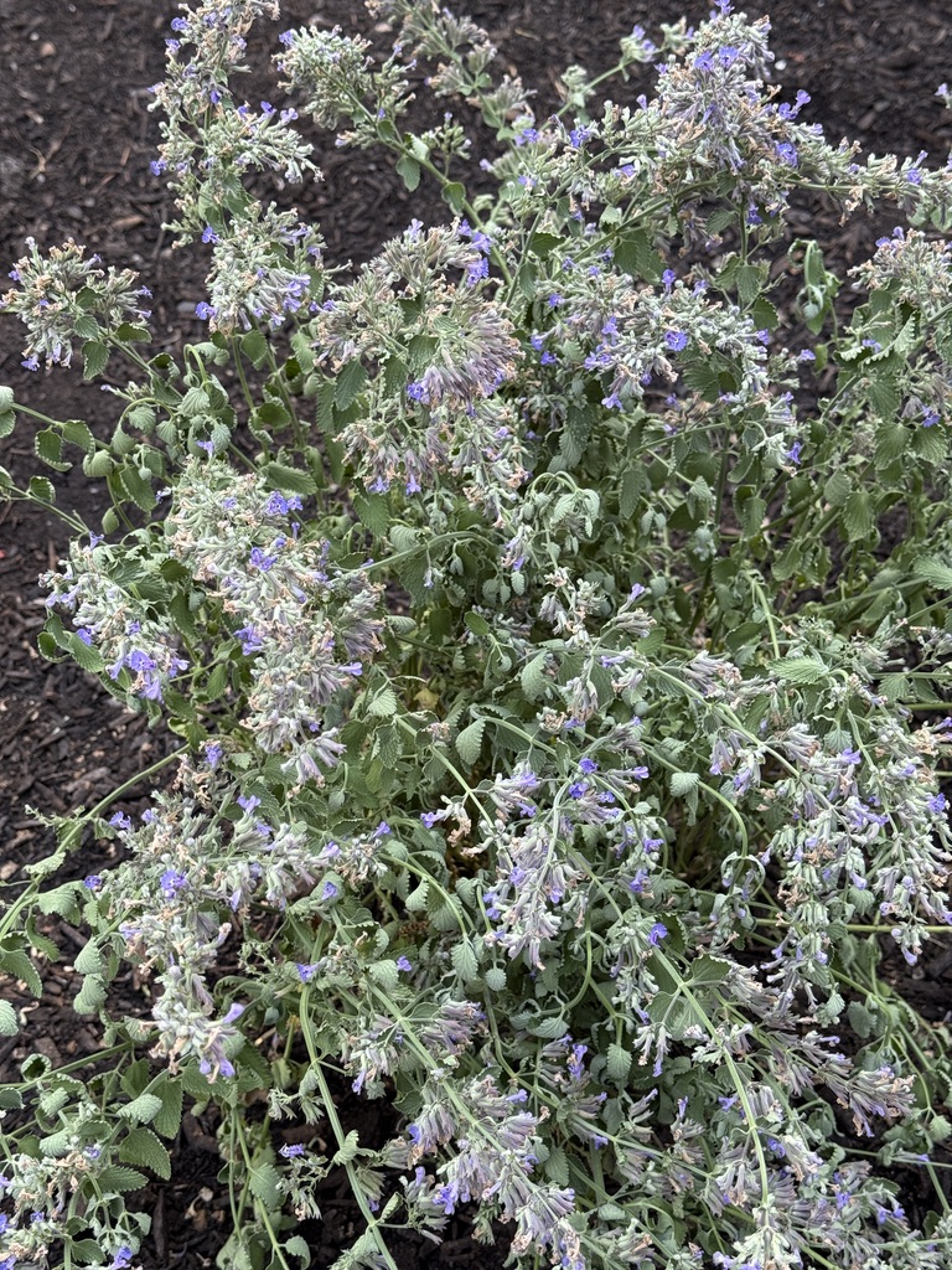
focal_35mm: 48
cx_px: 476
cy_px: 635
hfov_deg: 30.3
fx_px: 1760
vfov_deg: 39.7
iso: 80
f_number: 1.78
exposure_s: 1/121
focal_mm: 6.76
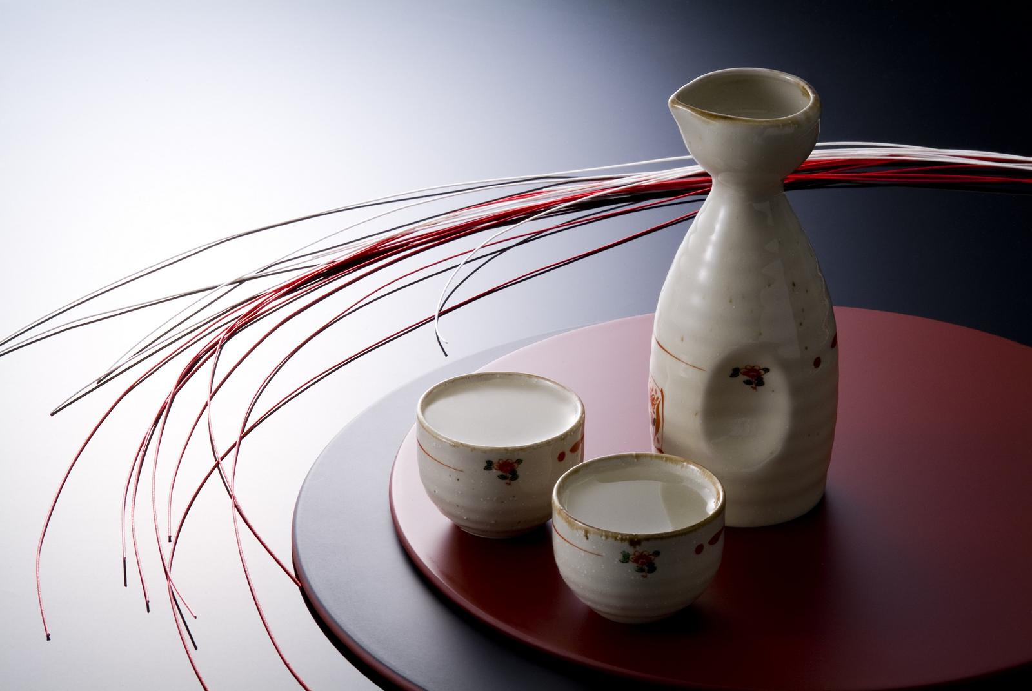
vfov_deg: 8.7
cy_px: 346
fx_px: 4535
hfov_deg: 13.0
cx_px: 516
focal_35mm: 158
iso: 100
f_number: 22
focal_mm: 105
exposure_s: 1/125
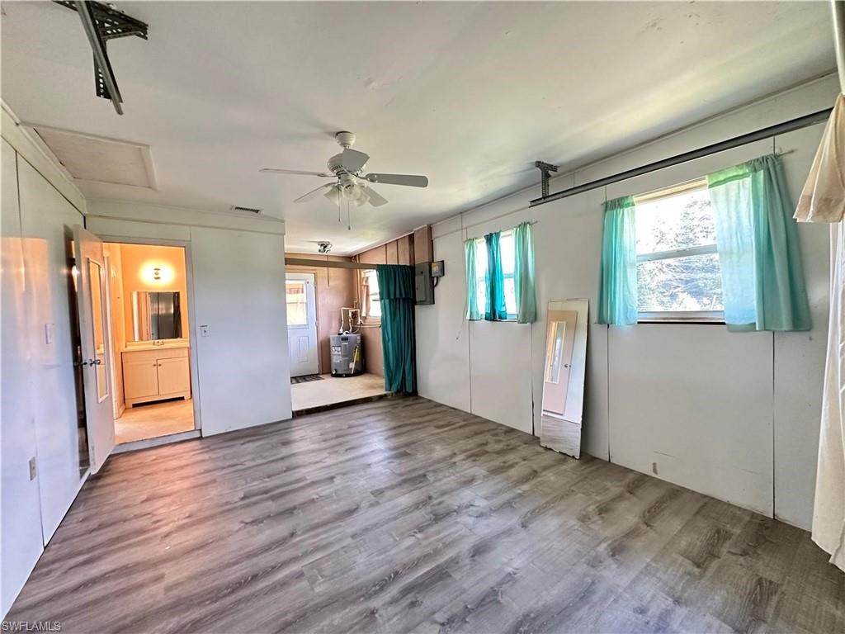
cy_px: 317
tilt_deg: -1.6
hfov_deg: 102.1
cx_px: 422
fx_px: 342
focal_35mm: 14
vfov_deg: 85.7
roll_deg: +1.6
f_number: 2.2
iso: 400
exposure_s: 1/60
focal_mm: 2.22
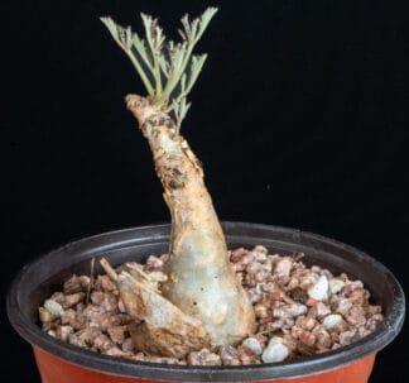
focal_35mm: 113
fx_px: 1464
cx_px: 273
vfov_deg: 14.8
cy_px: 90
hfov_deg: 15.9
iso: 100
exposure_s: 5
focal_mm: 60
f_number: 36
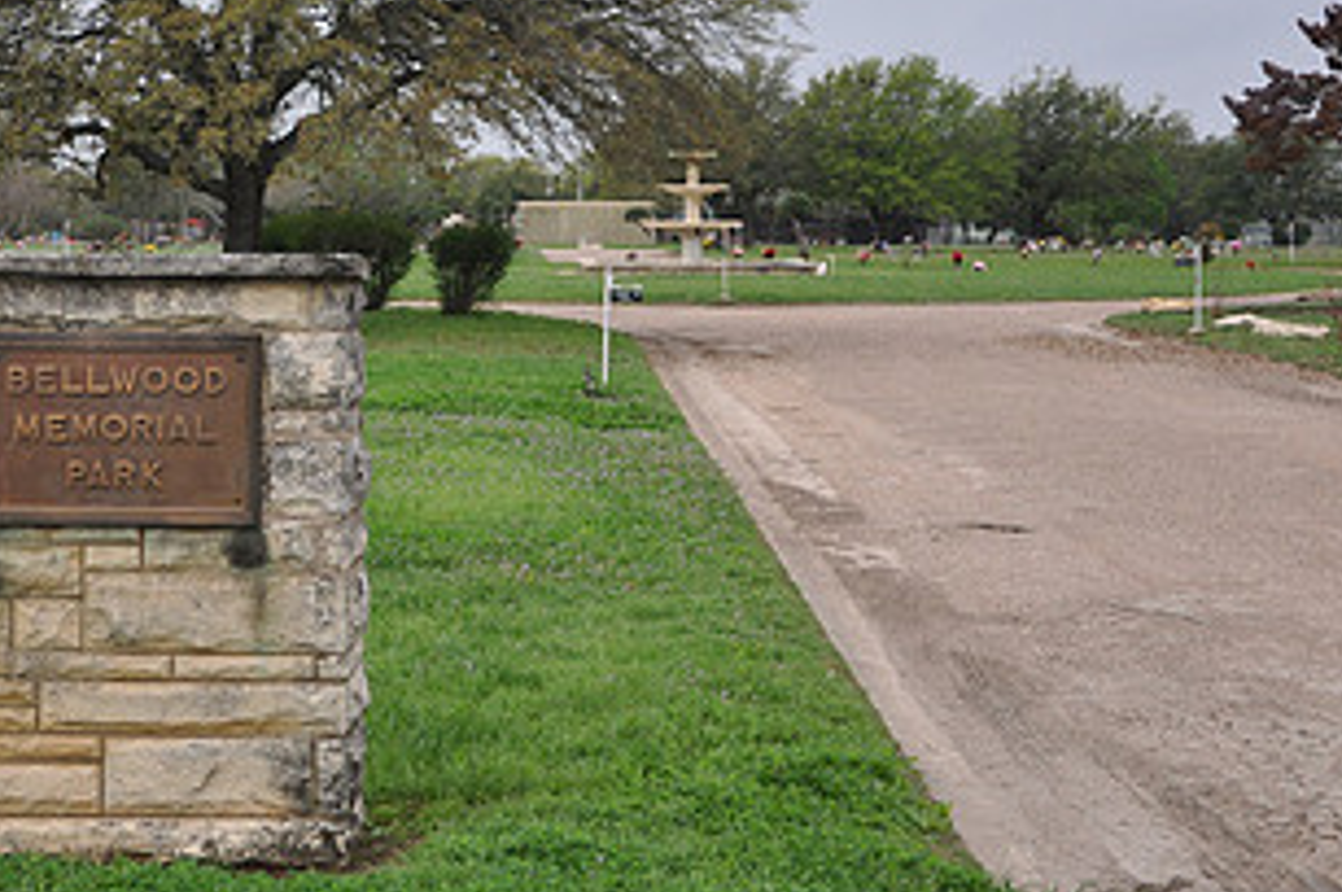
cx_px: 380
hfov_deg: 23.8
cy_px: 286
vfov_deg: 16.0
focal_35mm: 85
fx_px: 3165
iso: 400
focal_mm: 30
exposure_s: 1/80
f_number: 4.5
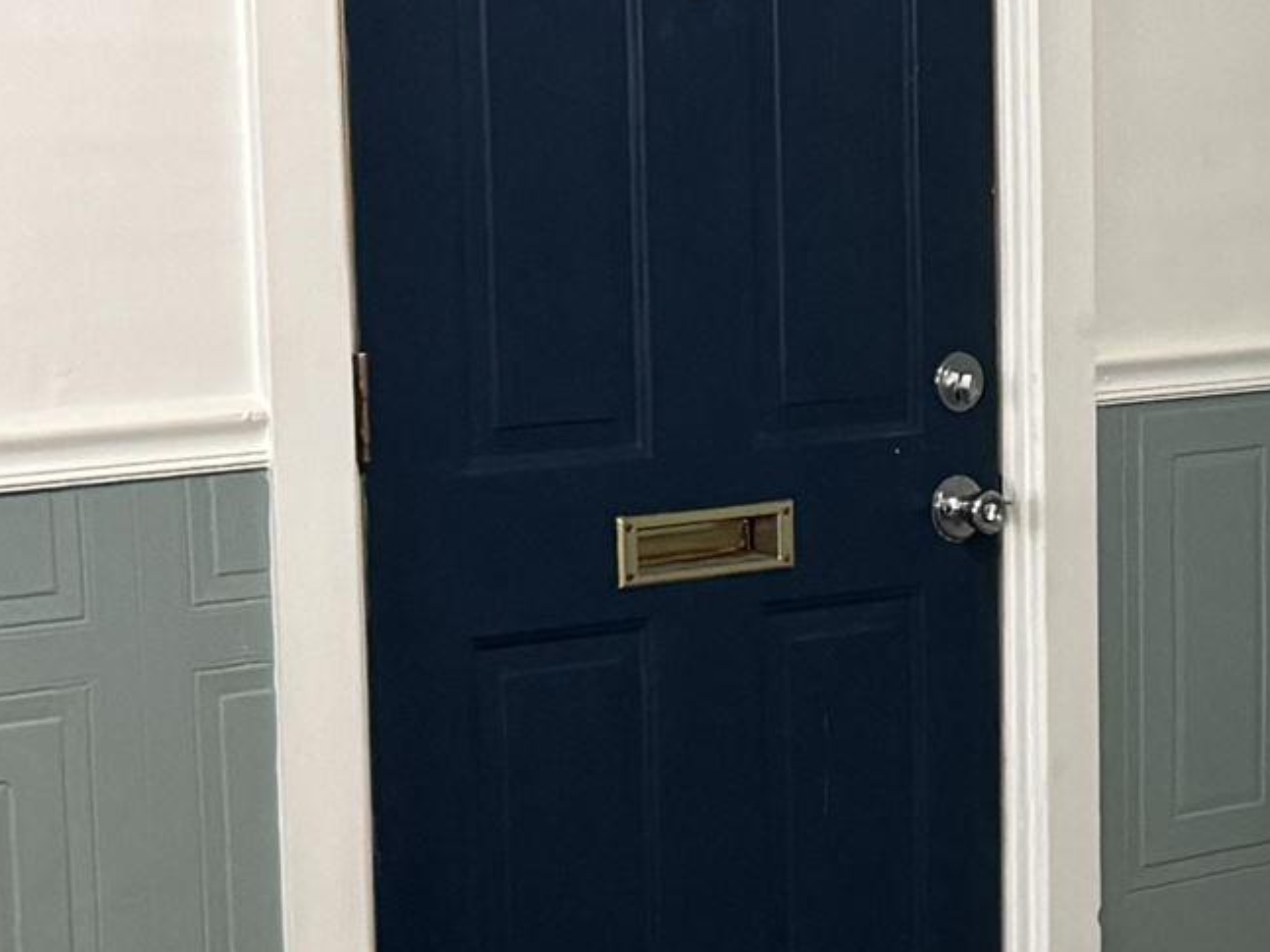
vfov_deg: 13.0
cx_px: 1388
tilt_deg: -9.4
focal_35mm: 114
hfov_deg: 16.7
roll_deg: -0.1
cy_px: 597
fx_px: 4182
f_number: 1.78
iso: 800
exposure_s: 1/60
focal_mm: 6.76
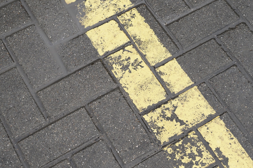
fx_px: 470
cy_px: 86
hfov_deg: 30.1
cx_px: 140
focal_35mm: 67
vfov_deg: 20.3
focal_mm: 50
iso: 400
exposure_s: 1/400
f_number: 5
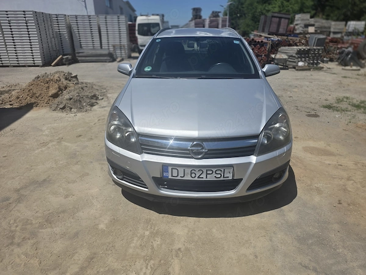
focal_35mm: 23
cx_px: 183
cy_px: 138
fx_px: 243
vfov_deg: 58.9
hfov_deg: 73.9
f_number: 1.7
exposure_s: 1/7944
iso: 64
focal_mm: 6.3
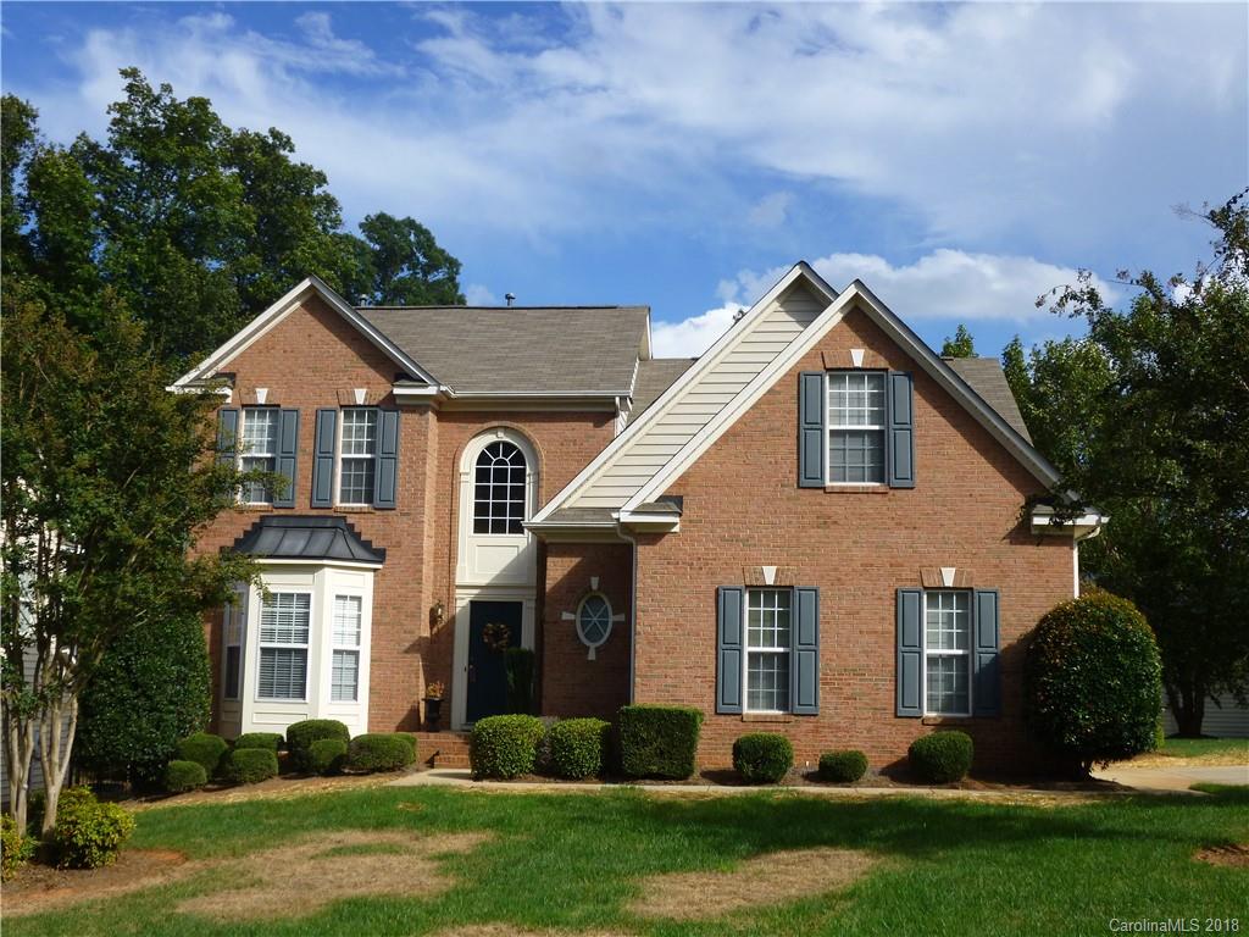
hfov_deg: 47.9
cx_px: 624
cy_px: 468
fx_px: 1407
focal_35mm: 39
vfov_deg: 36.8
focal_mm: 6.9
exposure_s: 1/800
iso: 100
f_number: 3.7
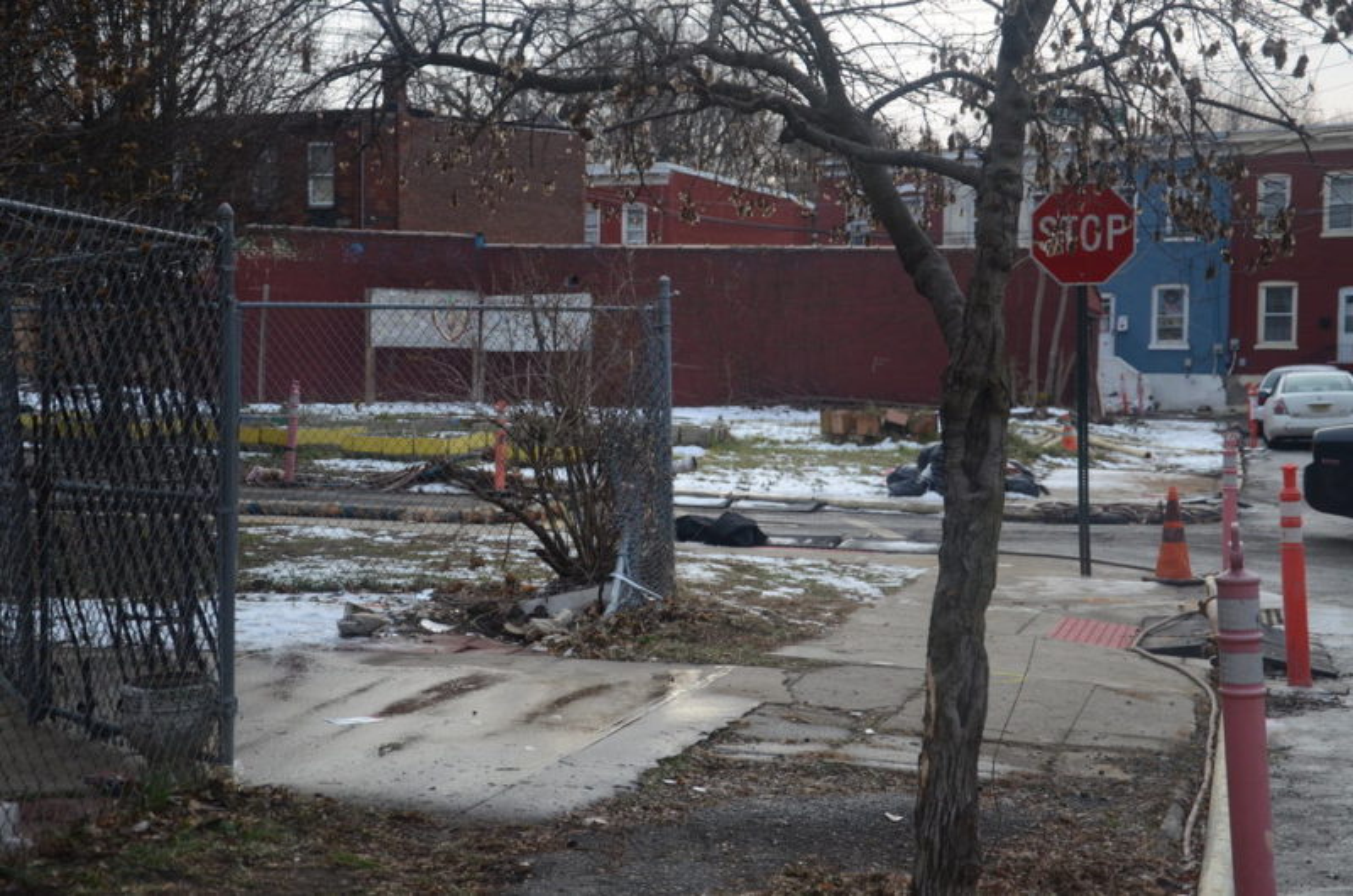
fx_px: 2363
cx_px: 676
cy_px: 448
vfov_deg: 21.5
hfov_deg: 32.0
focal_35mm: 63
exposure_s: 1/1600
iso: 800
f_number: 4.8
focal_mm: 42
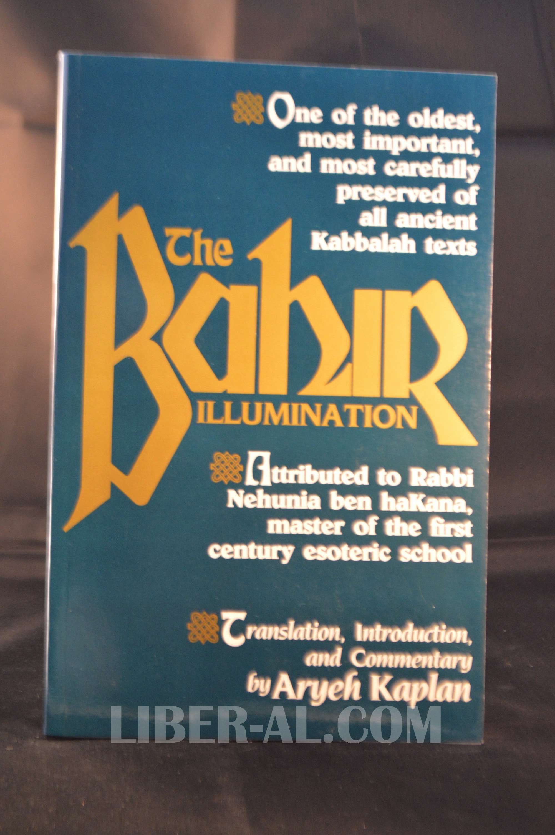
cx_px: 278
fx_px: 1668
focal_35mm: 72
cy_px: 418
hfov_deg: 18.9
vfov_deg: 28.1
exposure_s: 1/15
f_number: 5.3
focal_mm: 48
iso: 1600
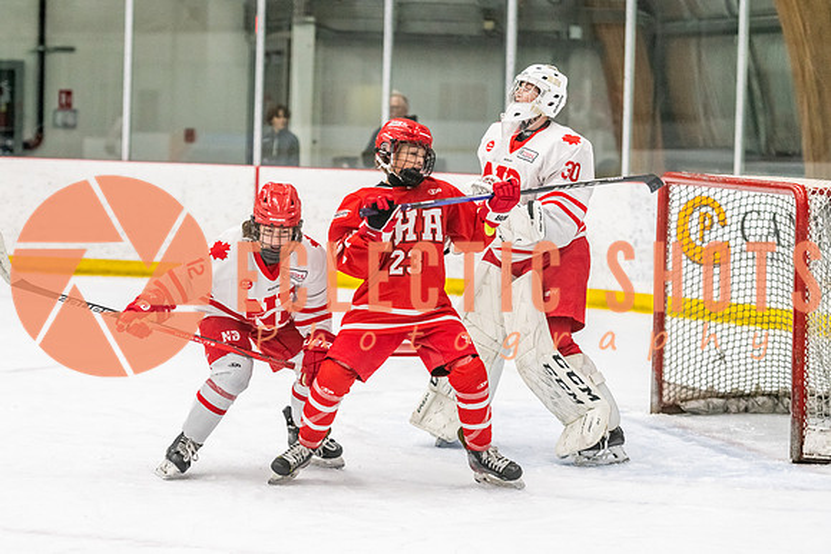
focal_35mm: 124
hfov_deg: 16.5
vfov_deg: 11.1
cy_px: 277
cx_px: 340
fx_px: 2866
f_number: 2.8
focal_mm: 105
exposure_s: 1/800
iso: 4000
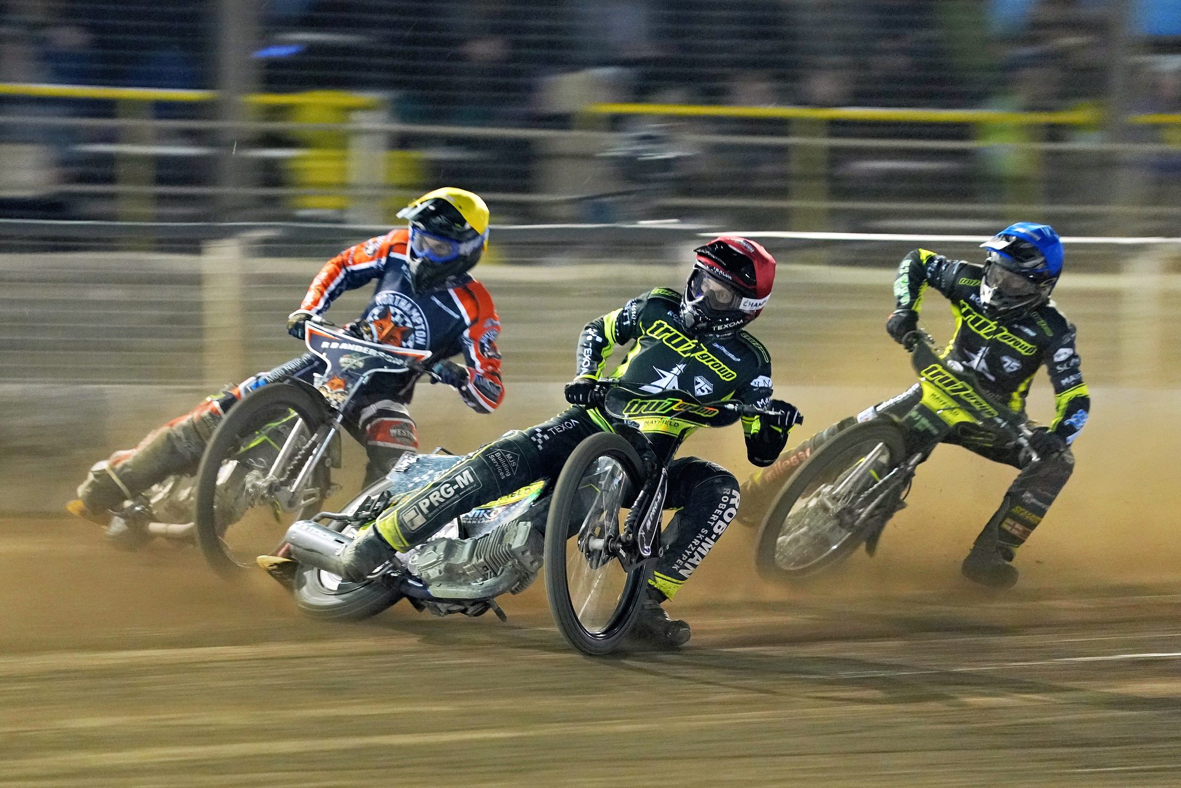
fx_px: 6562
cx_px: 590
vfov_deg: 6.9
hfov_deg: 10.3
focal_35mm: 200
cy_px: 394
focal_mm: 200
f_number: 2.8
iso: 3200
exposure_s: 1/125
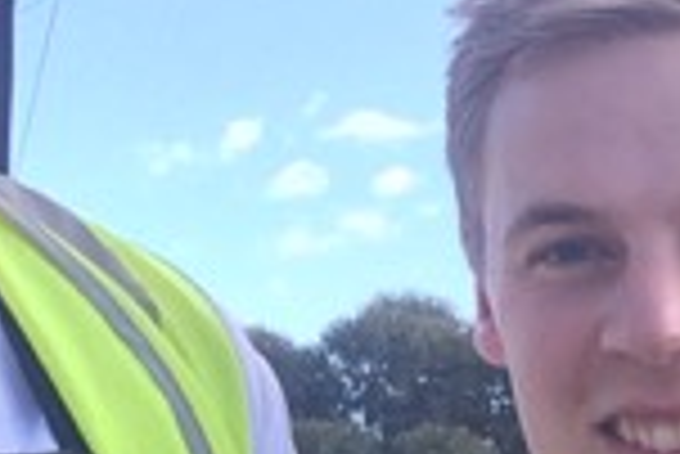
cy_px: 22
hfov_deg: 17.8
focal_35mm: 111
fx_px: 2099
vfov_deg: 12.3
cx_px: -50
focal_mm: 2.15
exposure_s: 1/269
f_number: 2.4
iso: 50
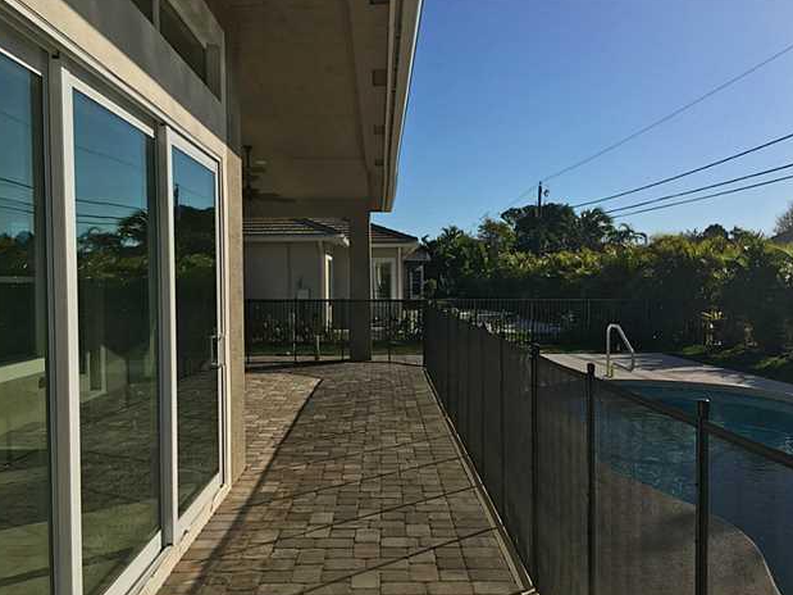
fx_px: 687
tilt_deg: -1.8
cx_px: 396
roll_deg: +0.3
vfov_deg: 46.8
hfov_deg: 60.0
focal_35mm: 30
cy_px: 299
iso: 25
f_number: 2.2
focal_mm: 4.15
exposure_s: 1/2481
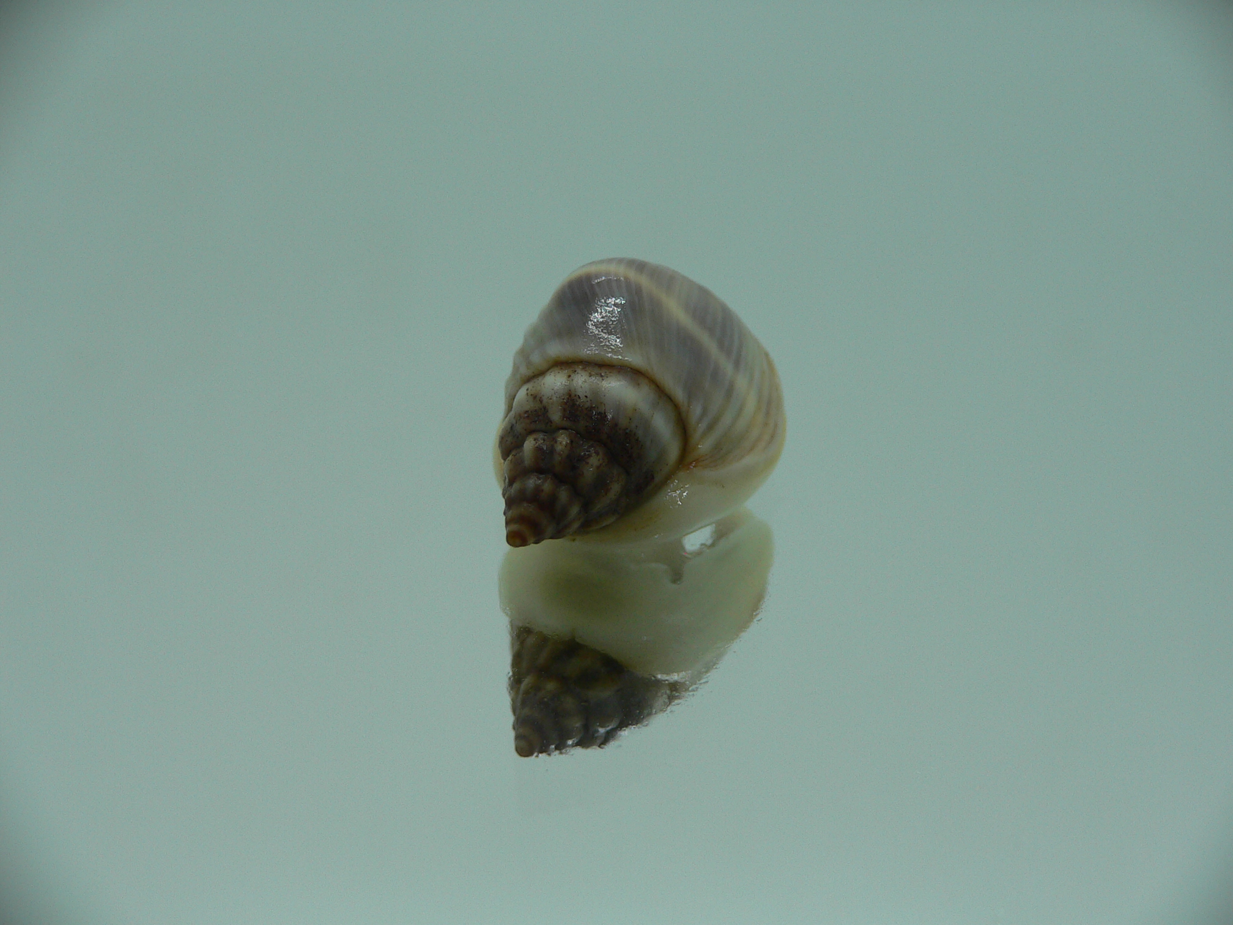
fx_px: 1247
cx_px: 616
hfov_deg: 52.6
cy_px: 462
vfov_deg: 40.7
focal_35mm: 35
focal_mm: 4.6
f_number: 2.8
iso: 80
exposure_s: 1/60
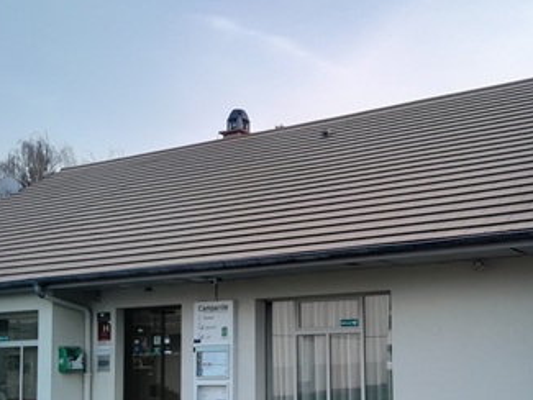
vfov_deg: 29.3
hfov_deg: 38.5
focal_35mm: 49
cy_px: 293
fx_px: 755
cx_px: 356
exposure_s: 1/60
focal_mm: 3.98
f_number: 1.8
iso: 40
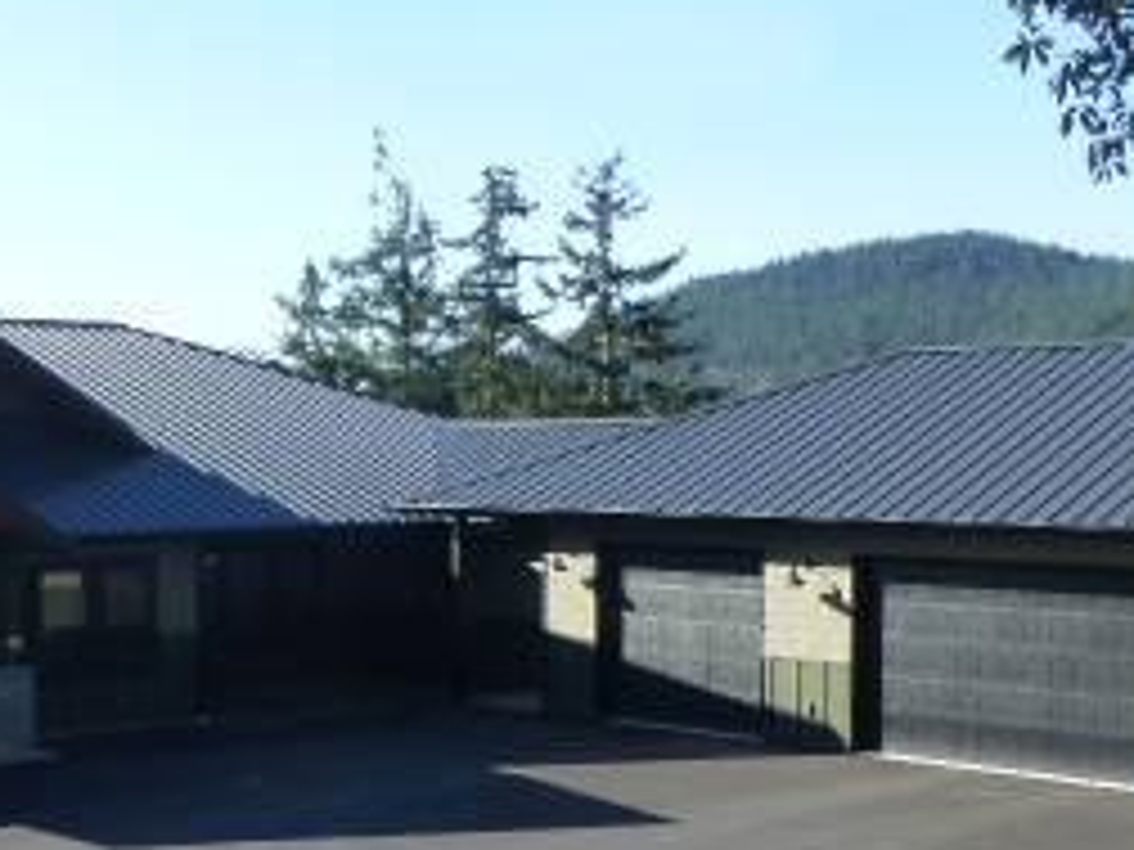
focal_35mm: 61
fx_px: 1998
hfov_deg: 31.0
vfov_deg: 24.0
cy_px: 517
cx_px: 261
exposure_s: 1/400
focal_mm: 4.3
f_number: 4
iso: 160
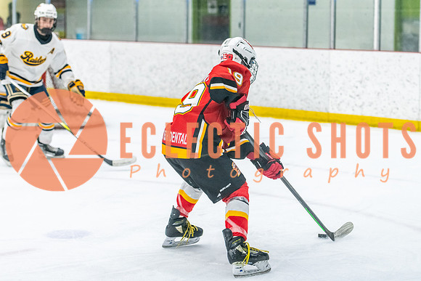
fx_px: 1157
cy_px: 121
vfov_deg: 13.8
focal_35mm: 99
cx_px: 199
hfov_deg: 20.6
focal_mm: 82
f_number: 2.8
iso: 3200
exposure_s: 1/800
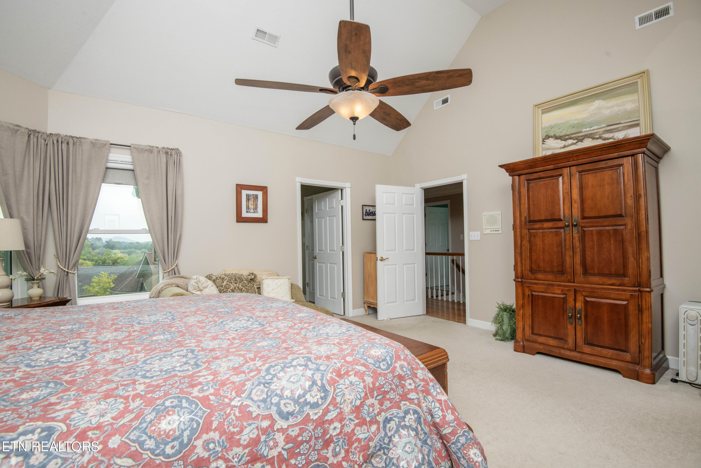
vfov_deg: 73.7
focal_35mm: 16
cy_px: 234
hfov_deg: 96.7
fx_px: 312
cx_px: 350
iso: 400
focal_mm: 16
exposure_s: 1/250
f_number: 9
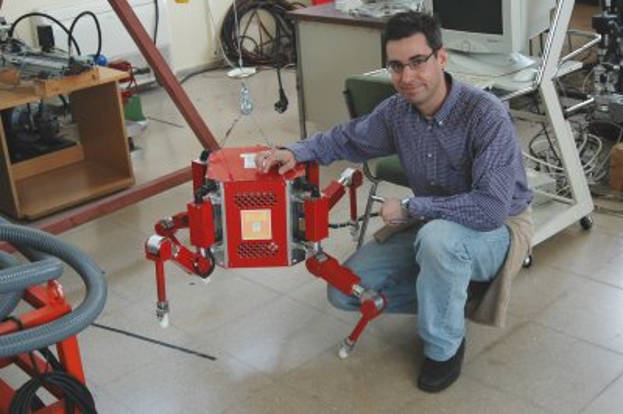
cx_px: 312
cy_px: 207
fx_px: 882
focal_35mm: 51
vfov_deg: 26.4
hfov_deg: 38.9
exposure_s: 1/60
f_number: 4
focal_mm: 34
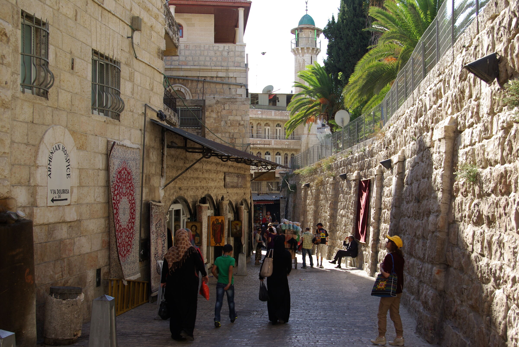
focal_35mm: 39
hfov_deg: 49.5
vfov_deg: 34.3
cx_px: 260
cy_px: 174
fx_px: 563
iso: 100
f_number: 6.7
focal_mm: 26
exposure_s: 1/90
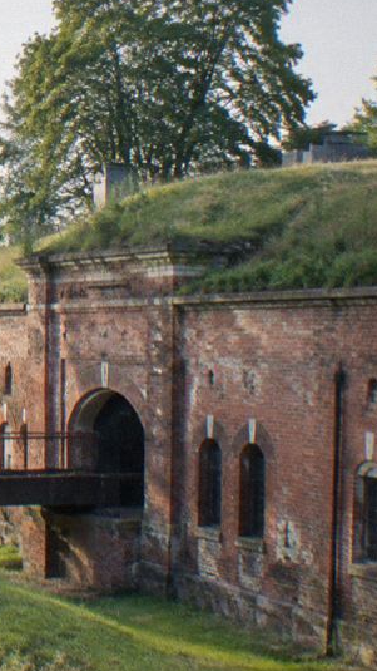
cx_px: -34
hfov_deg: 12.9
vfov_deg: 23.1
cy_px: 380
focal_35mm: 92
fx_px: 1635
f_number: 5
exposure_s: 1/800
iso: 320
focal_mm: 47
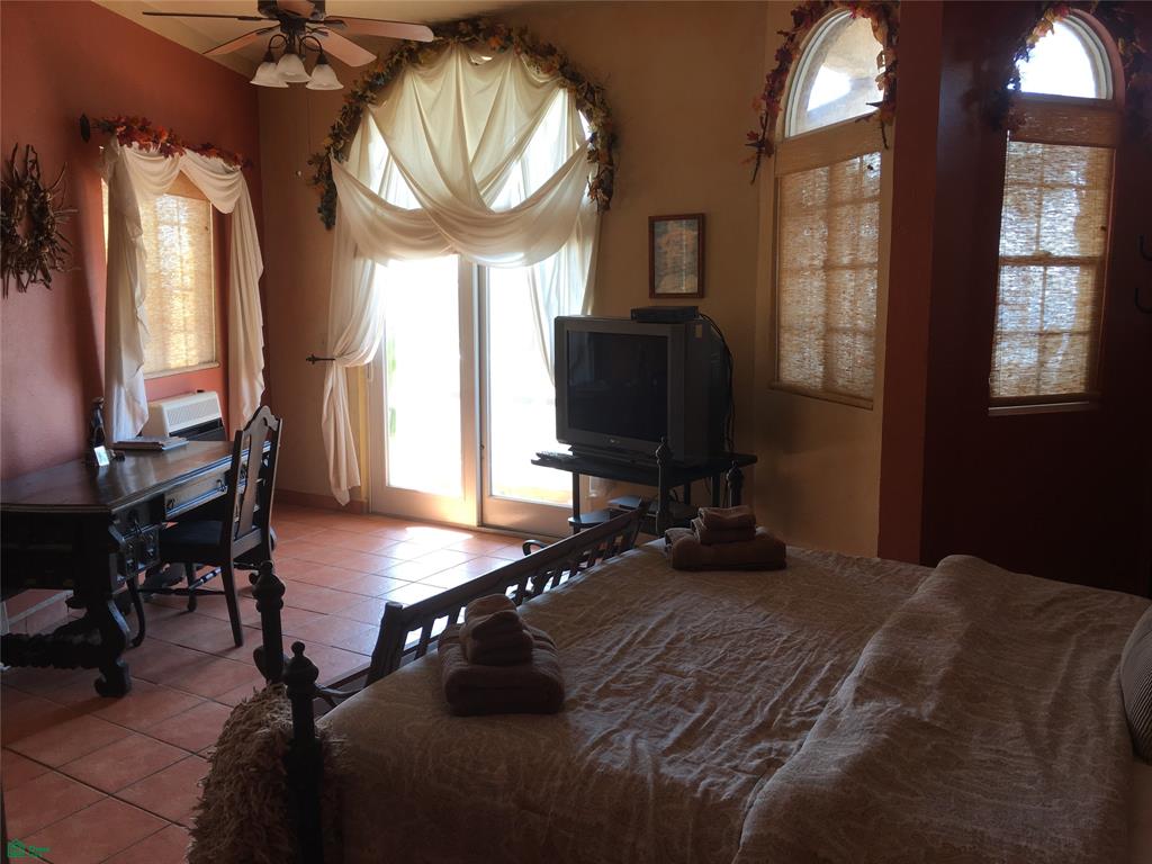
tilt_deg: -6.4
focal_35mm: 29
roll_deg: -0.5
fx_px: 965
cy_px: 432
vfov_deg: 48.2
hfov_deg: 61.7
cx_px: 576
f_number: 2.2
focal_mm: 4.15
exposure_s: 1/40
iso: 25
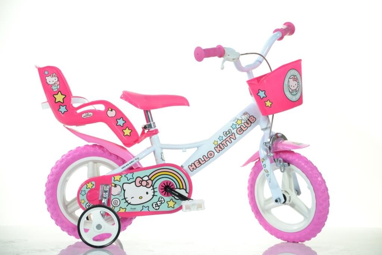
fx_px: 1464
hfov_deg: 14.9
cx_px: 191
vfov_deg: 9.9
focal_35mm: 138
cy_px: 128
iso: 400
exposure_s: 1/50
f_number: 6.3
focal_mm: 92
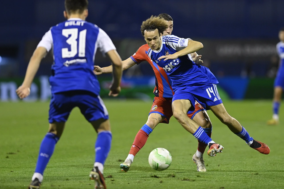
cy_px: 94
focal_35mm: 300
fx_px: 2368
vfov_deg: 4.6
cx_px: 142
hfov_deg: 6.9
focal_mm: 300
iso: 4000
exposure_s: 1/1600
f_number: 3.2
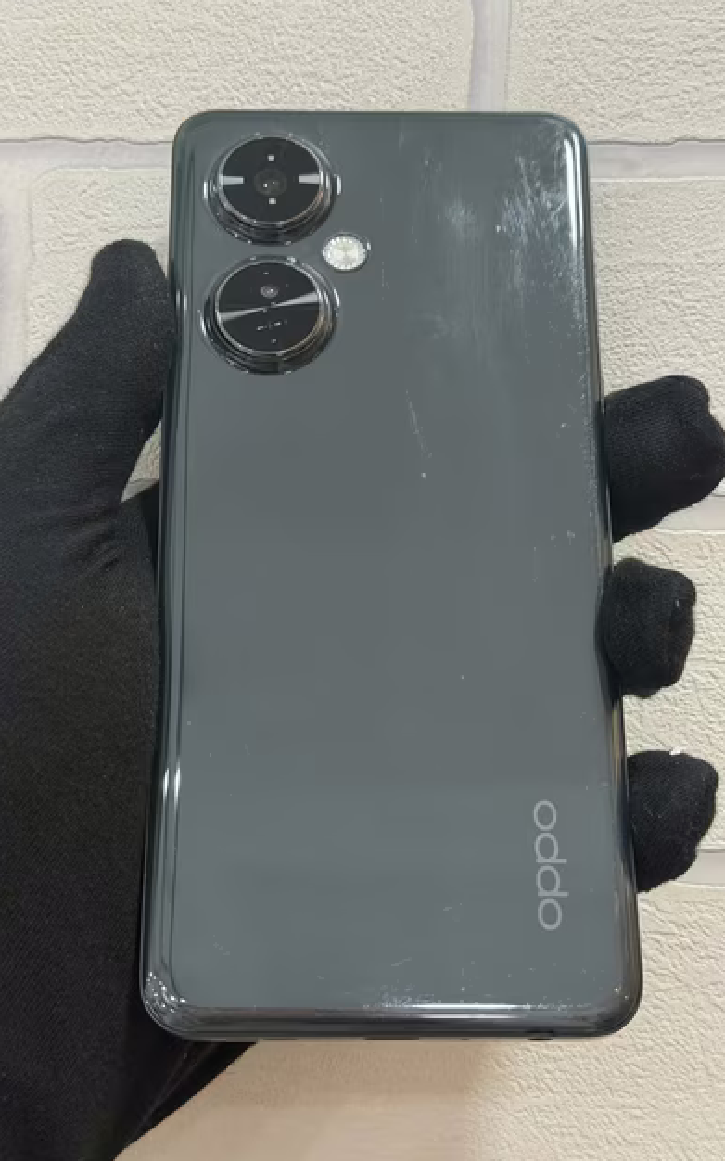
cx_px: 345
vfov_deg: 38.9
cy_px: 577
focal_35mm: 52
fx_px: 1645
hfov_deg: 24.9
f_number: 1.78
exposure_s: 1/50
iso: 125
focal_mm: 6.76
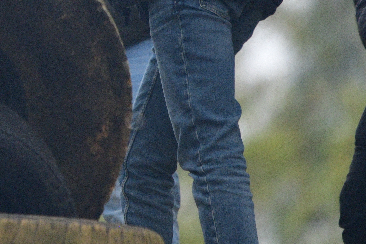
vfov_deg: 0.5
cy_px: -141
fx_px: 28086
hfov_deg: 0.7
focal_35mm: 2763
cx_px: -210
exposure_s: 1/1000
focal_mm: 600
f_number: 6.3
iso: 1250
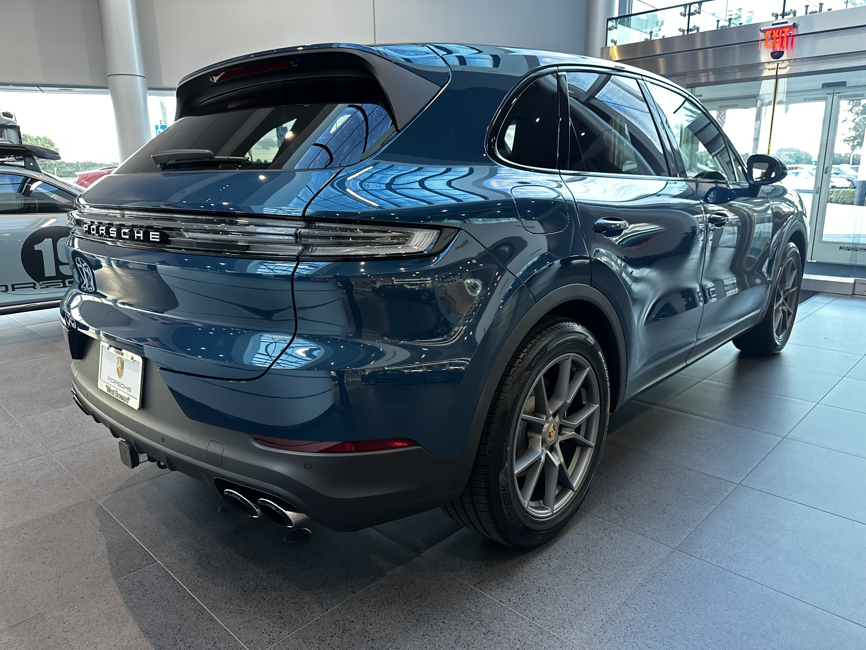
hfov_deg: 71.6
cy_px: 325
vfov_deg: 56.8
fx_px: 600
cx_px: 433
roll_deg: +1.1
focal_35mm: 24
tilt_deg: -13.5
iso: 400
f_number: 1.78
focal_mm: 6.86
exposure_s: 1/60
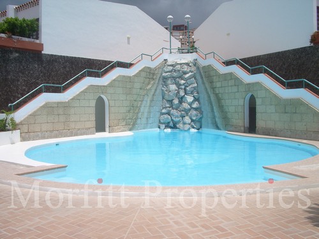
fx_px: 323
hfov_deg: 52.6
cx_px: 160
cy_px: 120
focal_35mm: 35
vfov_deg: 40.7
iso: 80
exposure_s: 1/2000
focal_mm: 5.8
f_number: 4.3
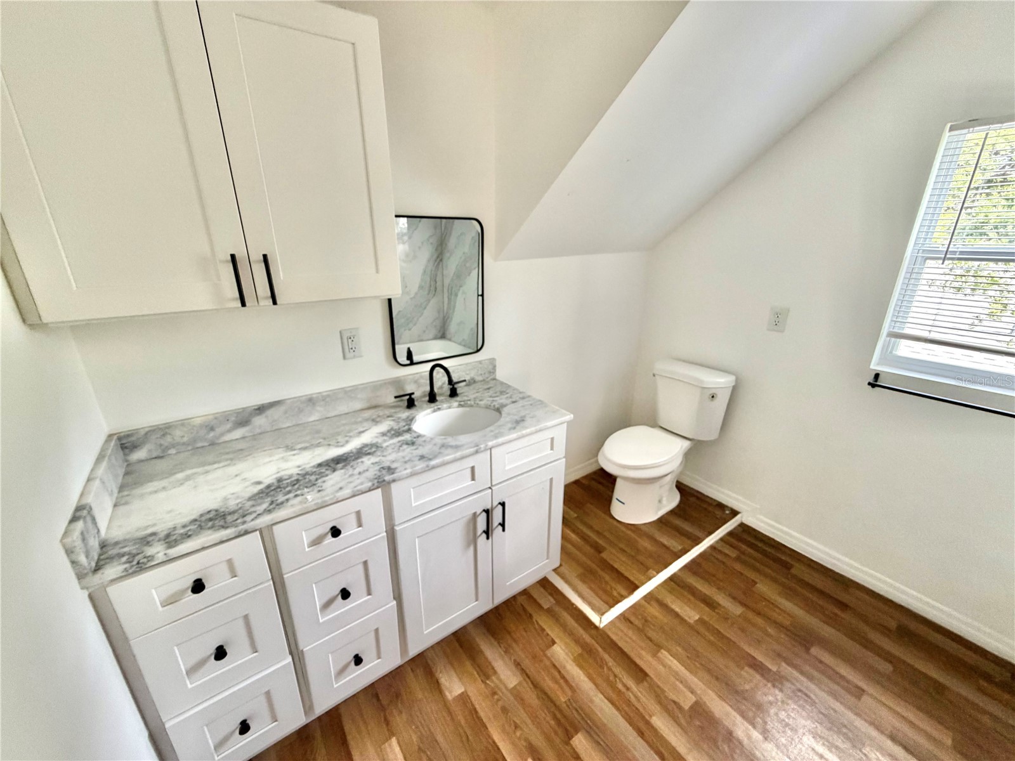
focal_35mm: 14
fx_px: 411
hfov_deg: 102.1
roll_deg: -0.3
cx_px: 508
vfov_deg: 85.7
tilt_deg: -20.0
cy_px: 380
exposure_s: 1/60
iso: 250
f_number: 2.2
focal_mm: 2.22
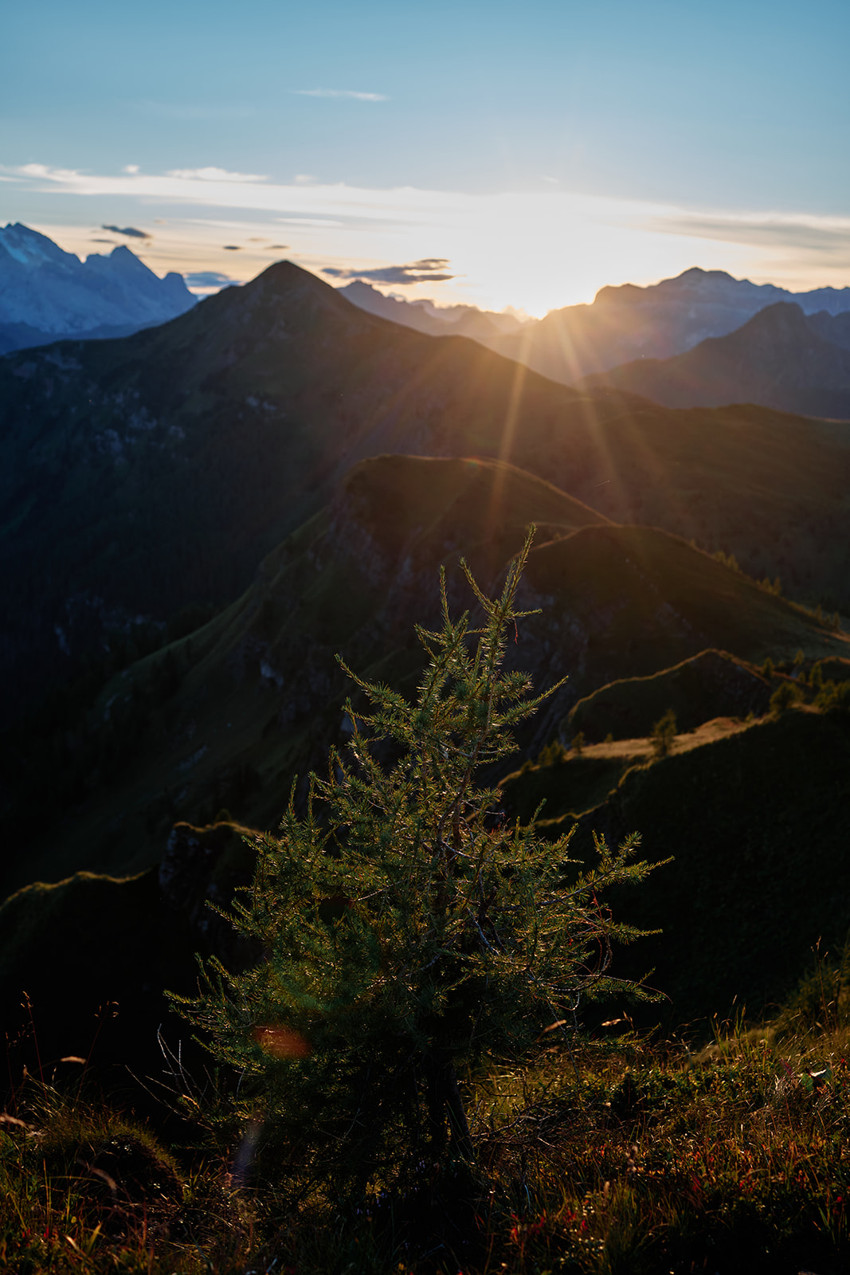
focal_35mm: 35
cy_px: 638
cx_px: 425
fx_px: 1239
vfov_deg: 54.4
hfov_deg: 37.9
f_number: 2.8
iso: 125
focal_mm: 23
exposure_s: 1/350
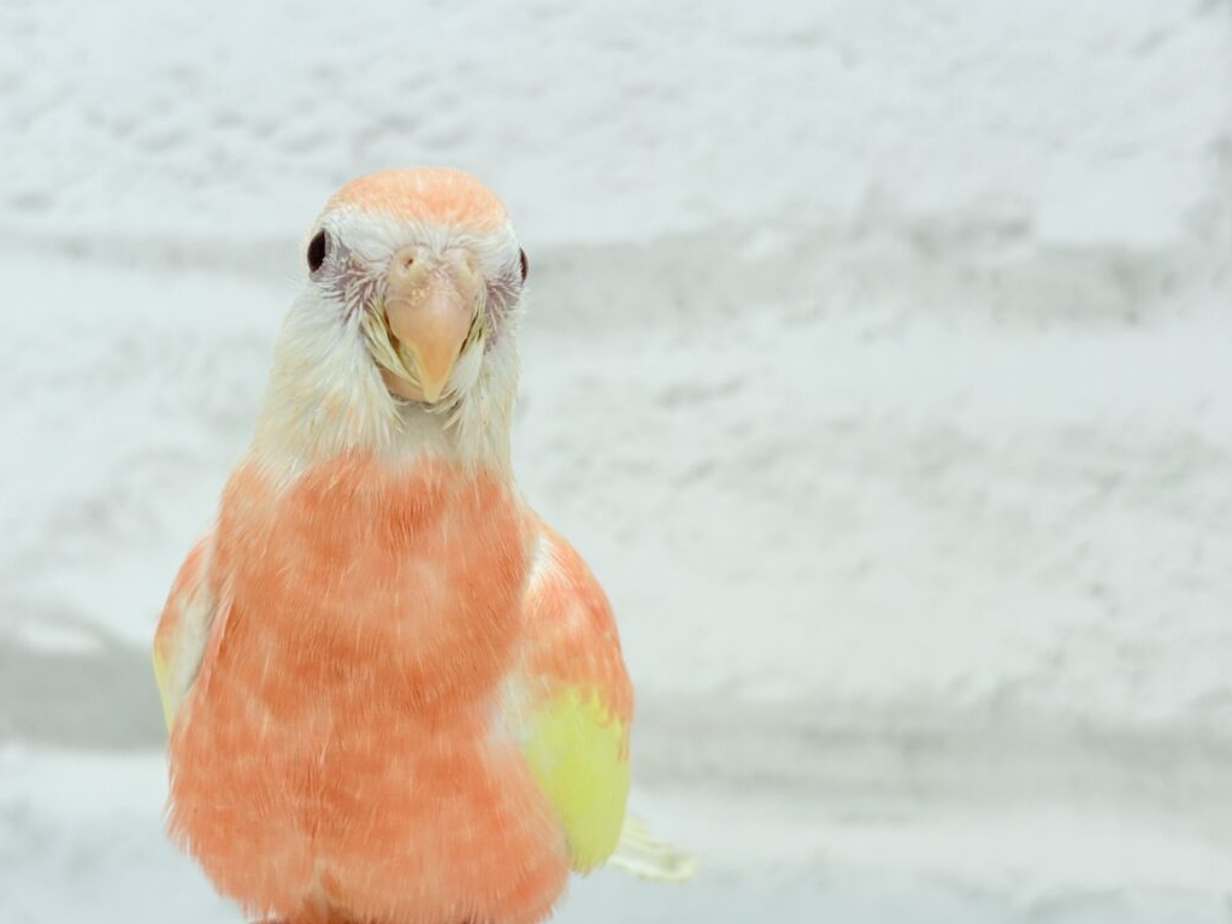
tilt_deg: -0.9
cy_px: 504
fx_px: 2171
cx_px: 515
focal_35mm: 61
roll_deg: -2.4
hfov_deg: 31.6
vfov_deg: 24.0
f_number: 1.6
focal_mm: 5.96
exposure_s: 1/50
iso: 32
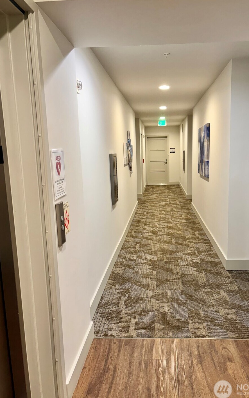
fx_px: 304
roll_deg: +3.7
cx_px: 148
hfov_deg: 44.4
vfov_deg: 66.5
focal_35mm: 28
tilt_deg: -10.5
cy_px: 200
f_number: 1.6
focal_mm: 5.96
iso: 200
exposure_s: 1/60
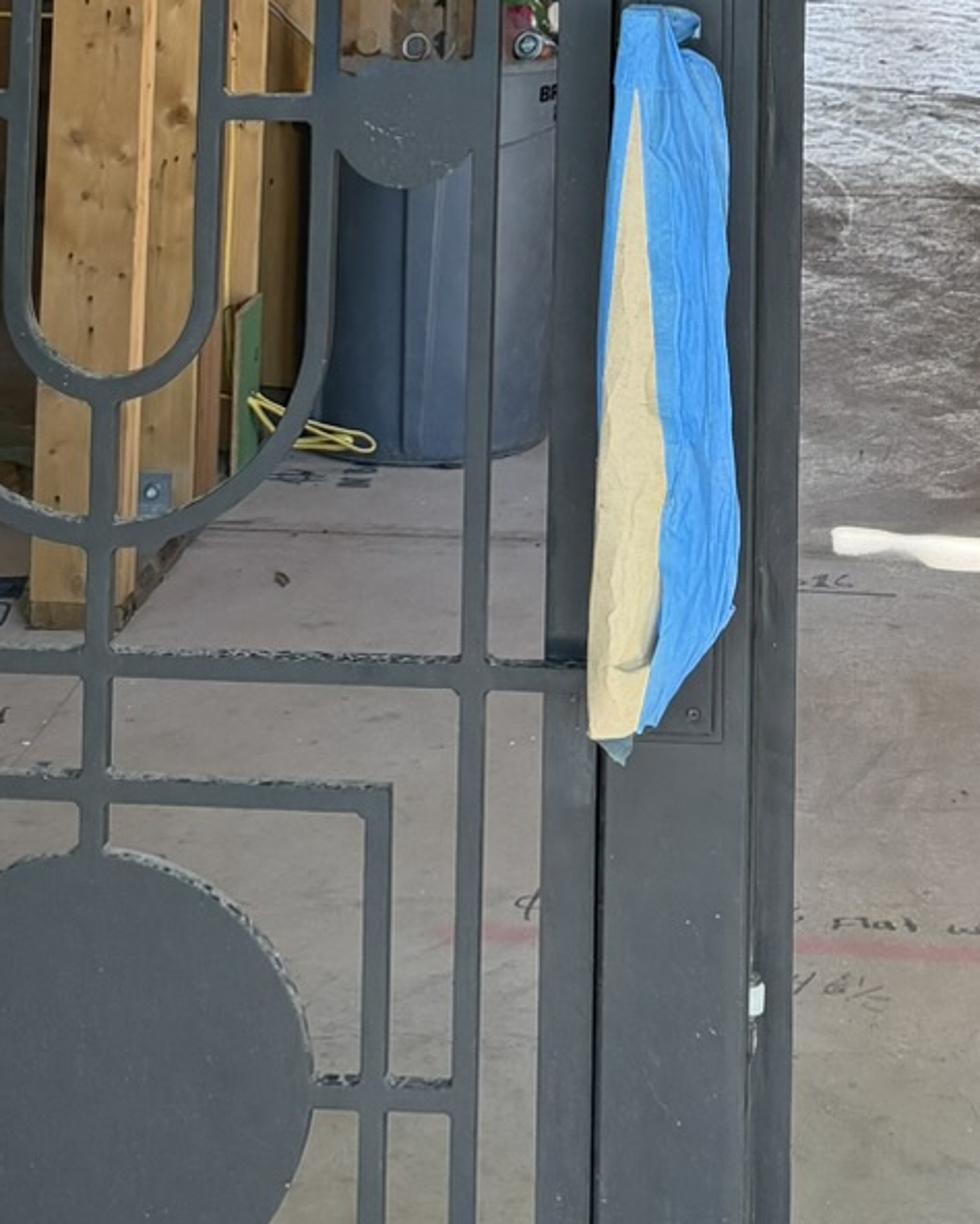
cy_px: -552
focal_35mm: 81
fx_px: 2935
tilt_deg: +2.4
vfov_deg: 20.5
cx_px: 788
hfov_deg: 18.8
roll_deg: -1.1
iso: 200
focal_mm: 6.76
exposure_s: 1/175
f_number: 1.78
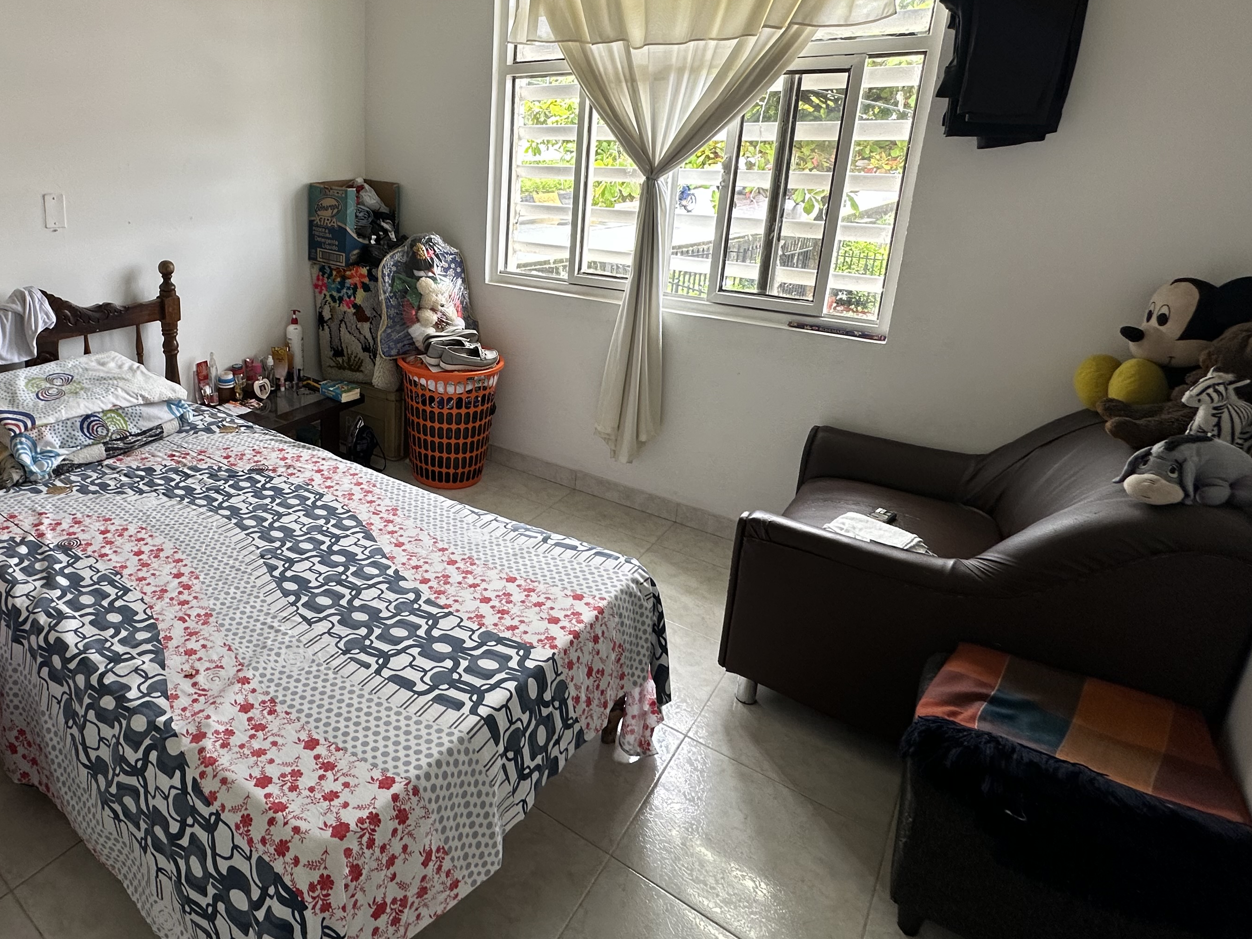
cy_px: 347
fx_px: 760
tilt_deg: -15.1
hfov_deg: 75.6
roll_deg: -0.4
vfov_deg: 62.5
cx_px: 382
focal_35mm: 21
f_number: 2.2
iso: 80
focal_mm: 2.22
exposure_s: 1/99
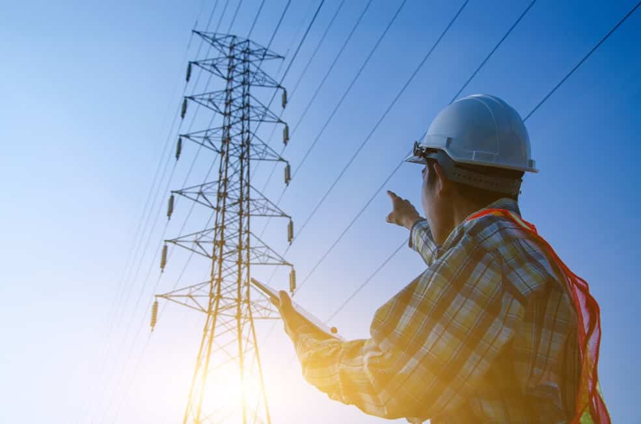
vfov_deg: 34.0
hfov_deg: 49.6
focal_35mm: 39
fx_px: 693
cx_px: 320
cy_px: 212
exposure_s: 1/1600
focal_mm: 26
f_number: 5.6
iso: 100
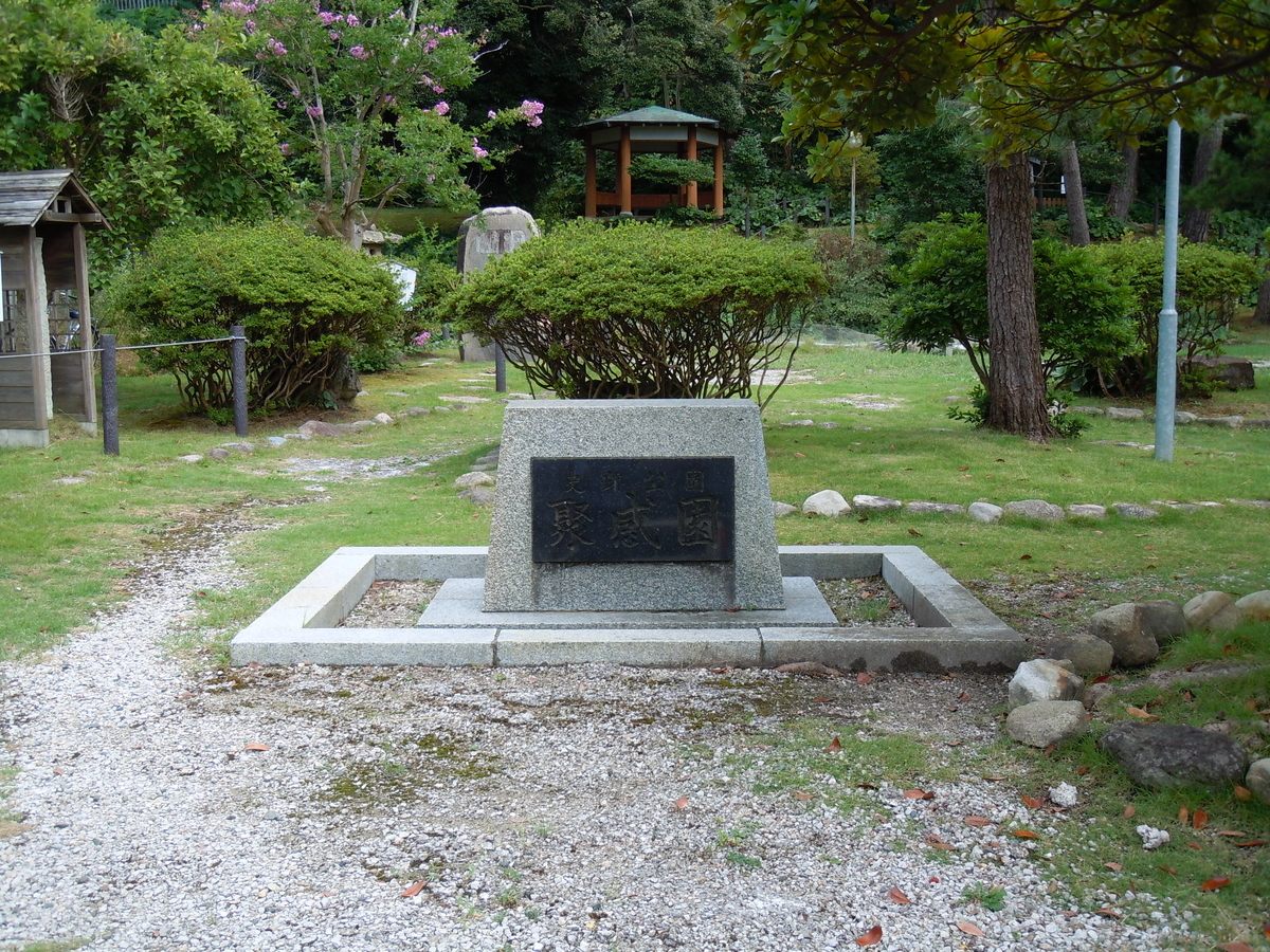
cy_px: 476
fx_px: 1431
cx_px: 635
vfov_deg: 36.8
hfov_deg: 47.9
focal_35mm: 39
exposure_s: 1/160
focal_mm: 7.1
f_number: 3.7
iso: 100
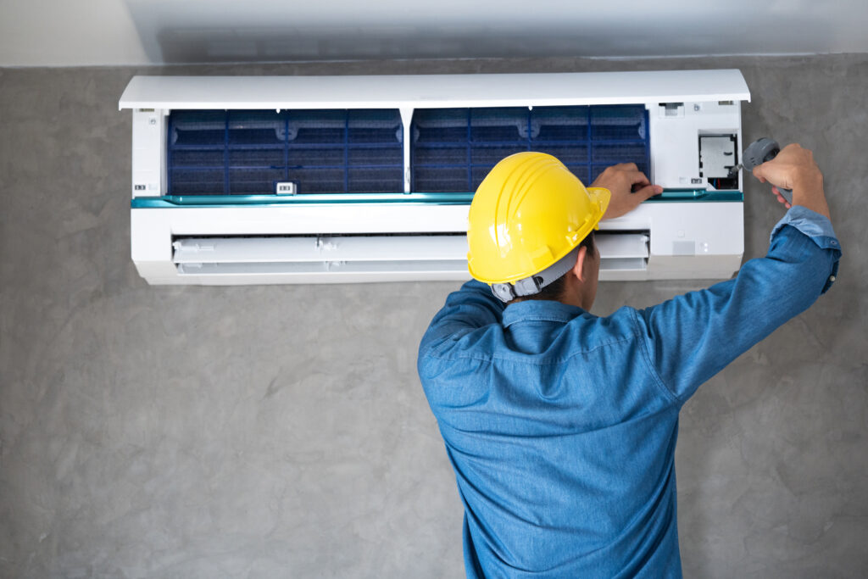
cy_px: 290
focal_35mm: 103
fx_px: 2484
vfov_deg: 13.3
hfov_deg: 19.8
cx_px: 434
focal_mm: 103
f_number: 3.5
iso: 1000
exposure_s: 1/60
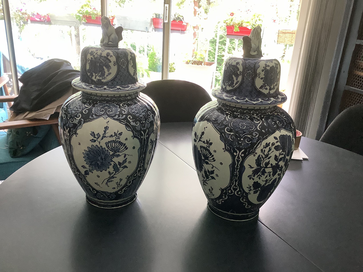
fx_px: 325
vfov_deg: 45.4
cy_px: 136
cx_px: 182
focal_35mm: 31
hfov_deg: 58.4
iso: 125
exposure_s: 1/60
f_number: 2.4
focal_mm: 3.3
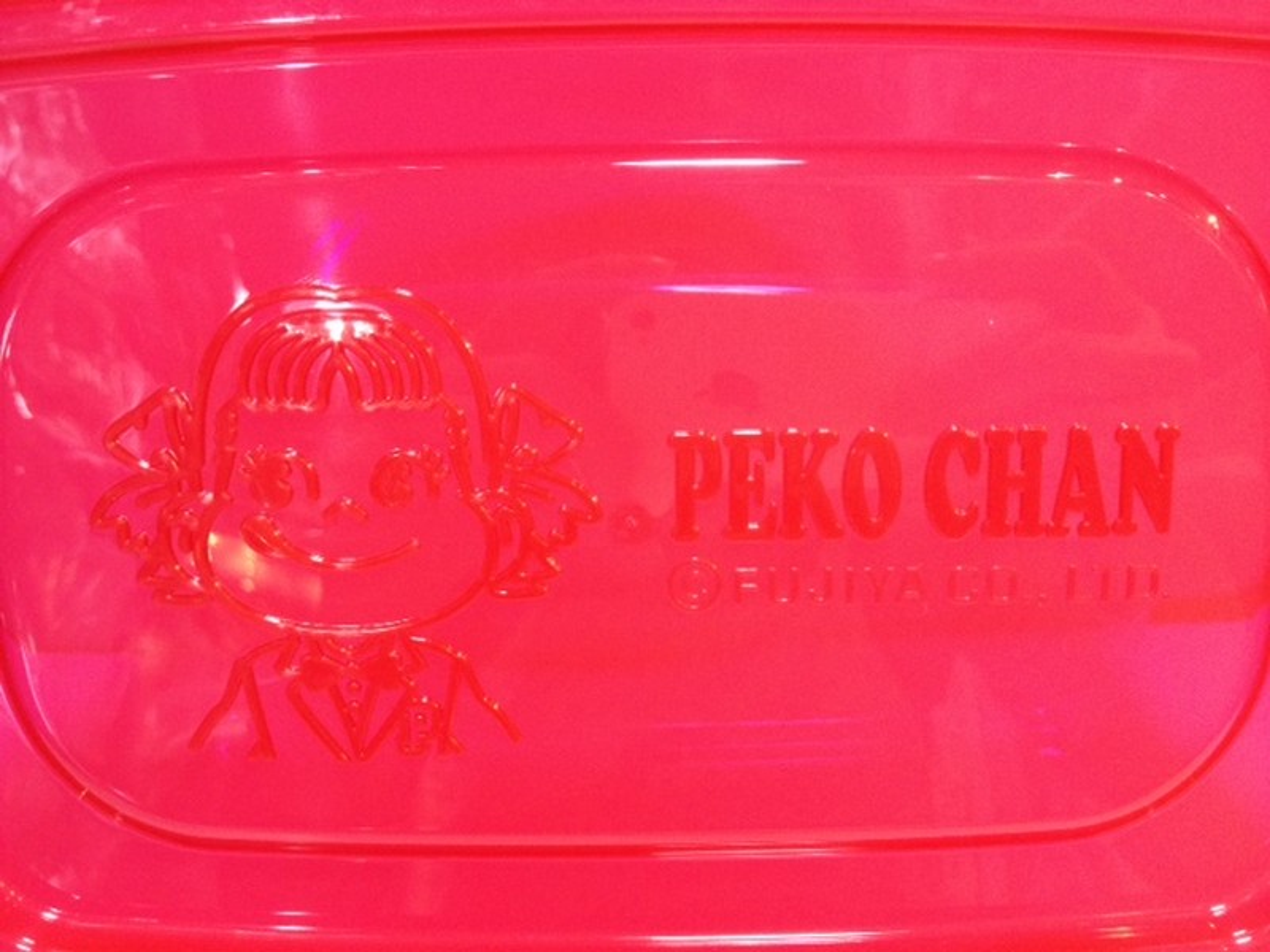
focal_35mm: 35
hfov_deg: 52.6
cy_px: 476
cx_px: 635
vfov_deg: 40.7
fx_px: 1284
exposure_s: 1/20
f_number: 2.4
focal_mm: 4.28
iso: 160
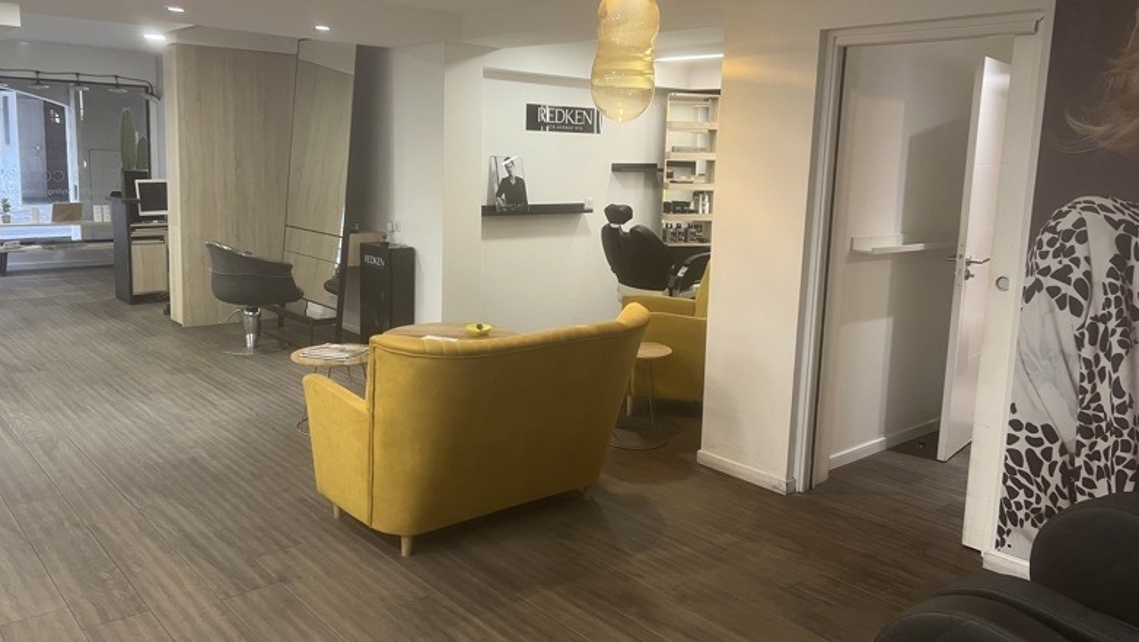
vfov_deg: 40.1
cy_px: 273
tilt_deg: -7.1
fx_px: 876
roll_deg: -1.2
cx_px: 566
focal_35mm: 29
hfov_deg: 66.0
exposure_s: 1/50
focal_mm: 5.7
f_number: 1.5
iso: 80
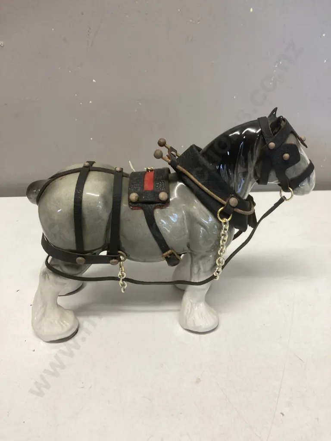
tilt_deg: -30.1
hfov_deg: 49.7
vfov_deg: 63.4
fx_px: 357
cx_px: 166
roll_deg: +0.3
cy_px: 220
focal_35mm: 28
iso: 64
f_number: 1.8
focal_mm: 3.99
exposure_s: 1/50
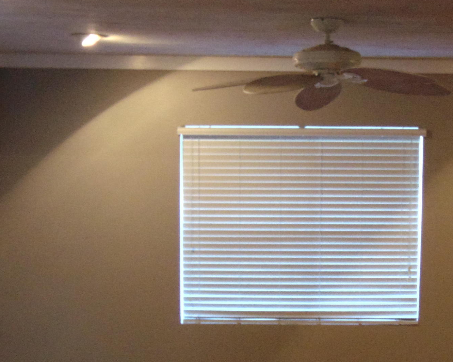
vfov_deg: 19.7
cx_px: 302
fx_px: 1032
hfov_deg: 24.6
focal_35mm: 77
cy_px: 296
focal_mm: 6.3
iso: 400
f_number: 3.2
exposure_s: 1/13
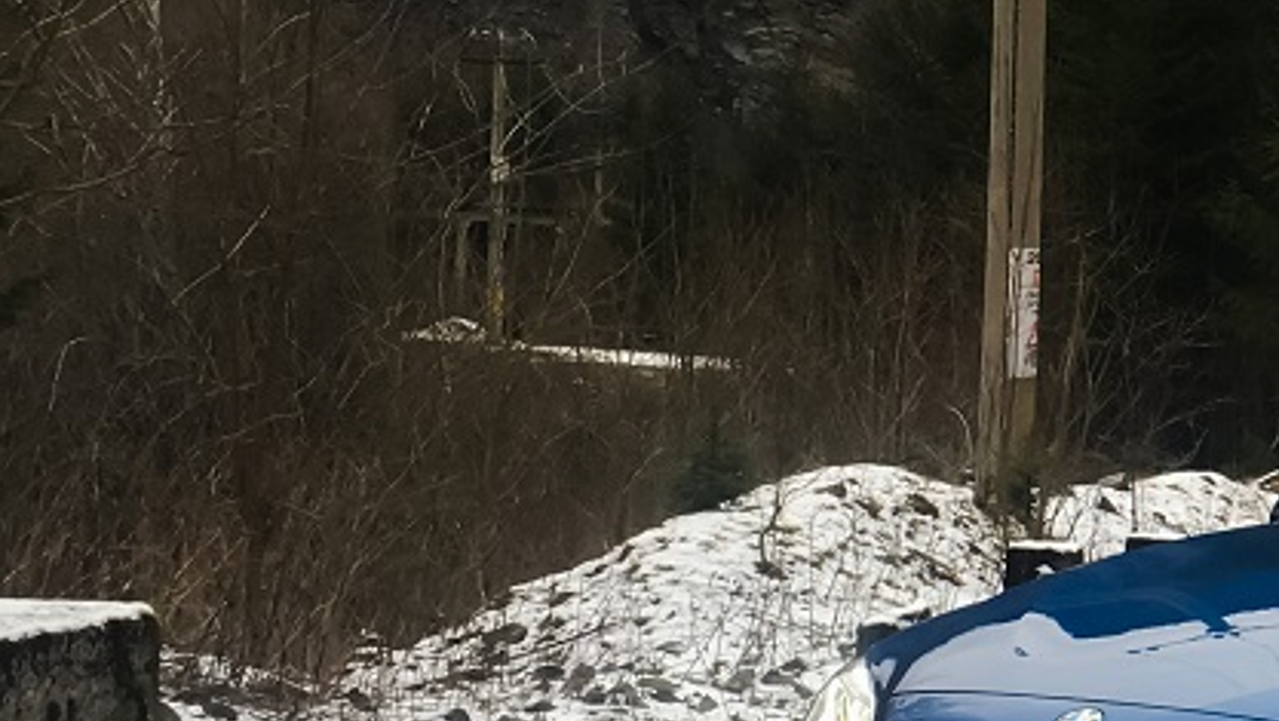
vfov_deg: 11.4
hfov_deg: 18.9
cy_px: 362
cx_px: 1598
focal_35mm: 106
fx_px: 3596
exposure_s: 1/131
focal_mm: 4.15
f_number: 2.2
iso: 25
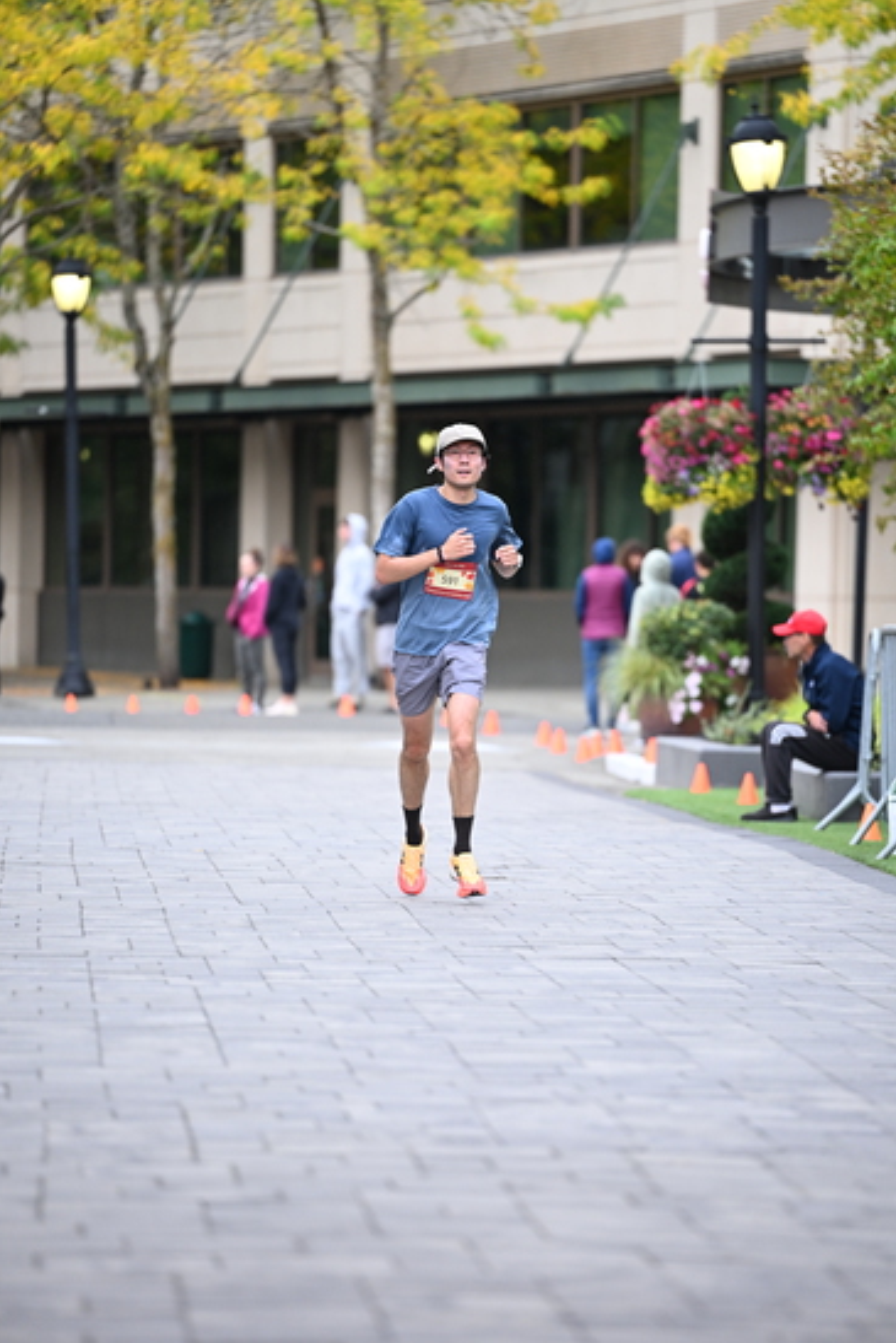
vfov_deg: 10.5
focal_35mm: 196
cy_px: 670
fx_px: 7312
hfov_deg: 7.0
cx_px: 448
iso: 1000
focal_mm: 195
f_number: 2.8
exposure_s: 1/1250
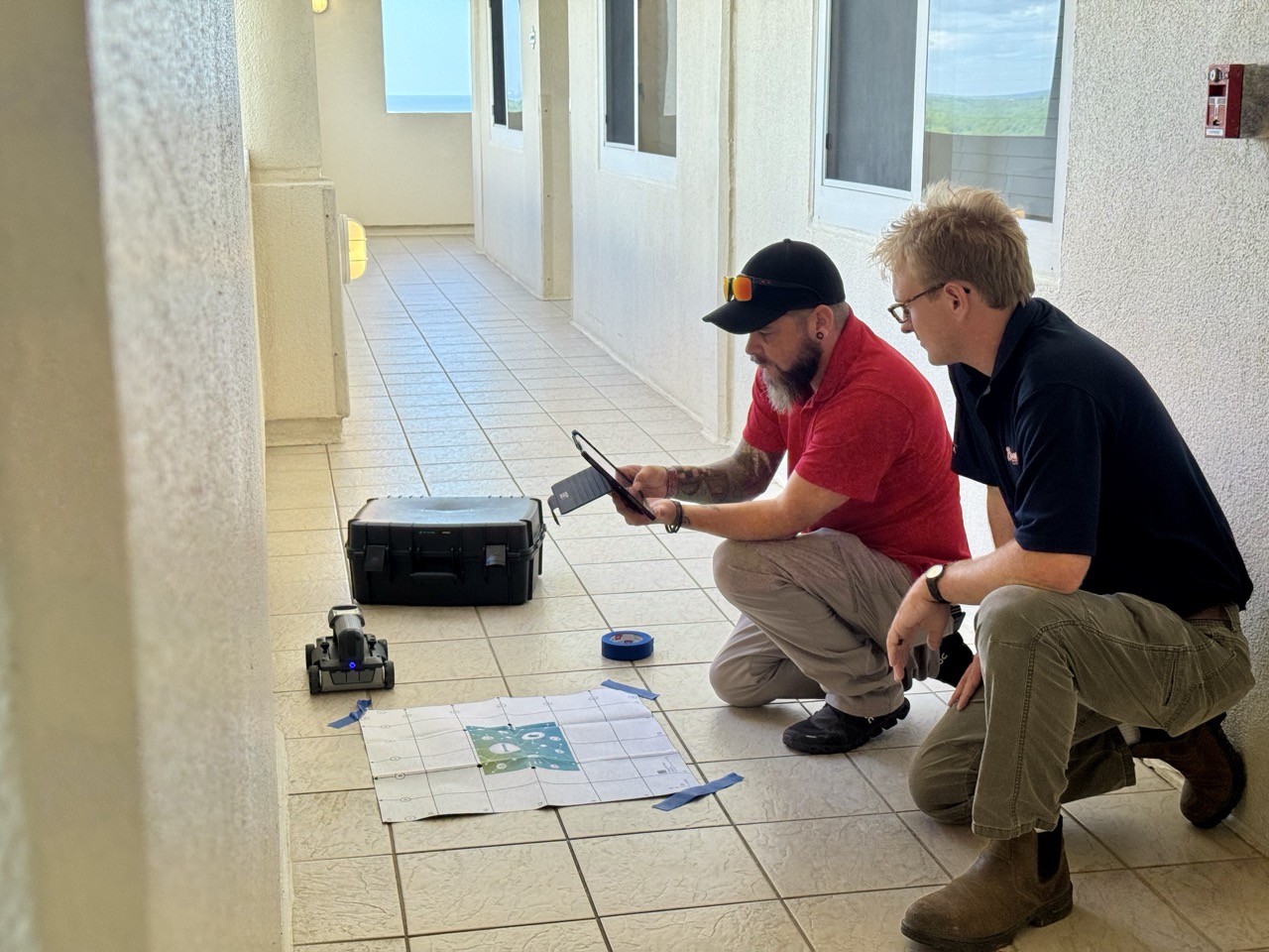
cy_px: 476
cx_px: 634
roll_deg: +0.2
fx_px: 1760
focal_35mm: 48
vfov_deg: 30.3
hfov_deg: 39.7
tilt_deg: -13.7
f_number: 1.78
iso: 64
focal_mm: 6.76
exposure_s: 1/315
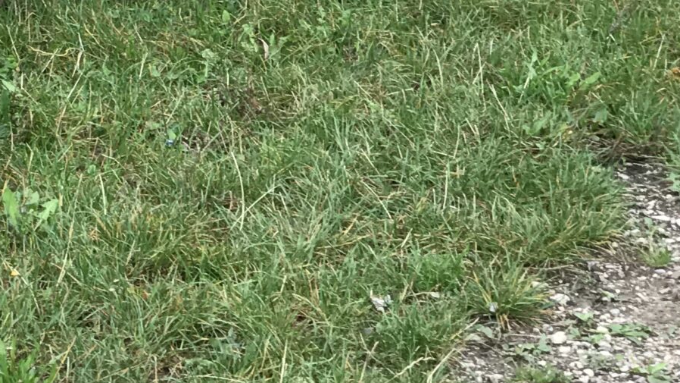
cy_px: -316
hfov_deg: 11.8
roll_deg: +2.5
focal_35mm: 177
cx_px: -260
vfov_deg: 6.7
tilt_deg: -13.5
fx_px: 3191
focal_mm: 6.6
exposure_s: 1/145
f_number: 2.8
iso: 20
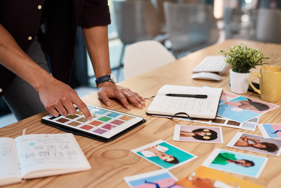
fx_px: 390
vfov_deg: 27.0
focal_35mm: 50
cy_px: 94
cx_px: 140
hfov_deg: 39.6
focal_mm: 50
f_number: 2.5
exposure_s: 1/250
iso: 400
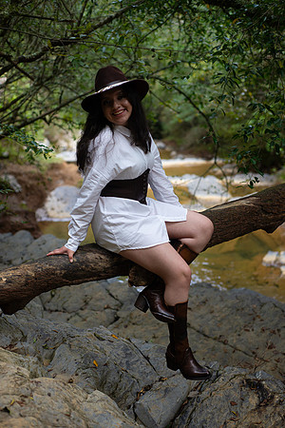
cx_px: 142
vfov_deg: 39.6
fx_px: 594
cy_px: 214
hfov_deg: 27.0
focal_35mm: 50
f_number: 2.8
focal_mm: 50
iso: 400
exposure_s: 1/1250
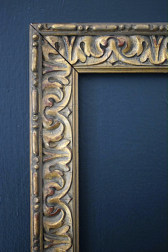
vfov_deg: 38.9
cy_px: 126
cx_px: 84
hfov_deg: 26.5
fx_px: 357
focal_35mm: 51
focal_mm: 34
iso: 3600
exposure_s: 1/60
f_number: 4.5
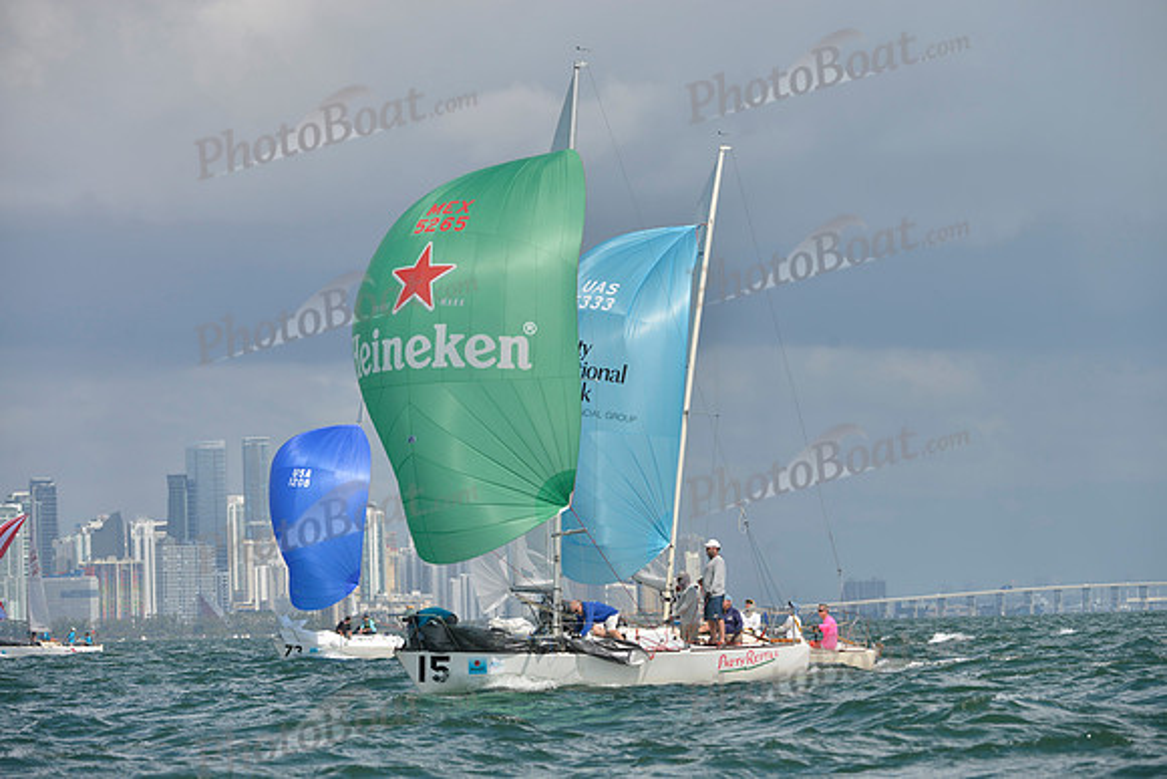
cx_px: 584
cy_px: 390
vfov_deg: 6.9
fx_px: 6485
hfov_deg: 10.3
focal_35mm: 200
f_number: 7.1
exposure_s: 1/1250
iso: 200
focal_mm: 200
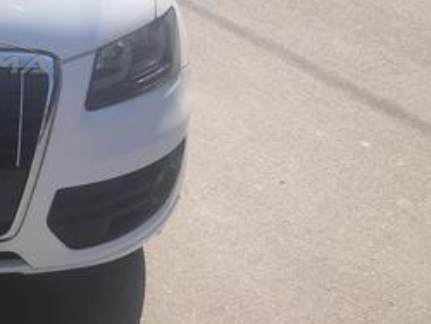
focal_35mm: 73
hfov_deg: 23.9
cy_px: 39
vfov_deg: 19.9
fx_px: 910
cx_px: -103
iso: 20
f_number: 1.8
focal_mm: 3.99
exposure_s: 1/2208
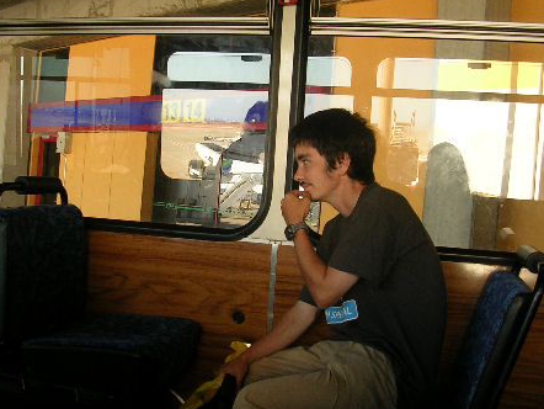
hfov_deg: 42.9
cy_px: 186
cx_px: 241
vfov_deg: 32.9
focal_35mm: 44
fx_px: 692
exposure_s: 1/50
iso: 50
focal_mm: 5.8
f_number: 2.8
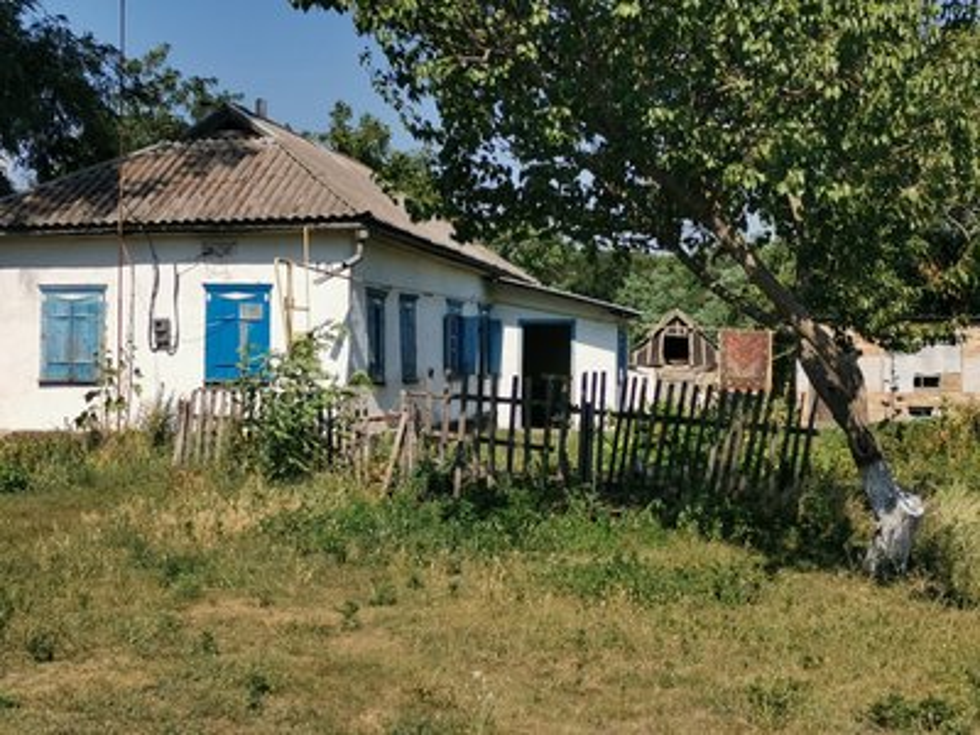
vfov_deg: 28.0
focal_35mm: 52
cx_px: 490
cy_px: 368
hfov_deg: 36.8
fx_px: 1472
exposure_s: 1/2525
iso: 50
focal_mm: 4.75
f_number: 1.8
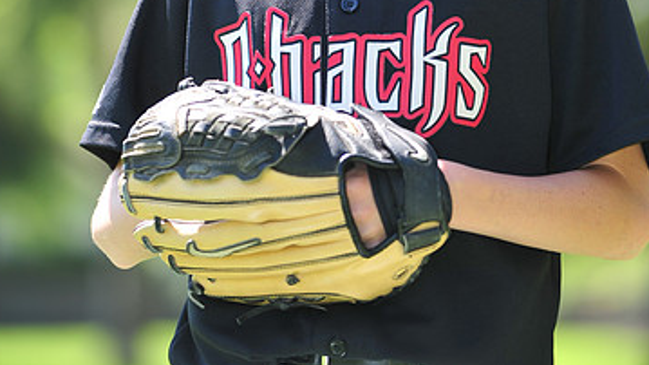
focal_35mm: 338
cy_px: -154
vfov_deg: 3.6
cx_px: 336
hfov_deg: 6.4
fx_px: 5817
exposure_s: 1/320
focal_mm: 200
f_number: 4.5
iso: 200
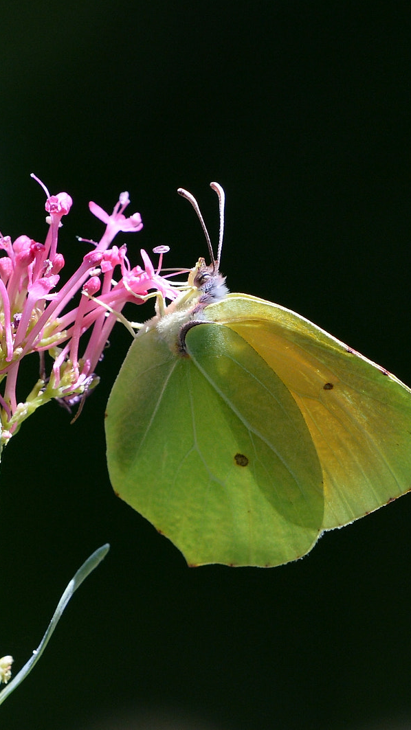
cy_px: 365
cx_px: -42
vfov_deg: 2.7
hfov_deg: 1.5
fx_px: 15266
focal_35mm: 788
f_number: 8
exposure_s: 1/400
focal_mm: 500
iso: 800
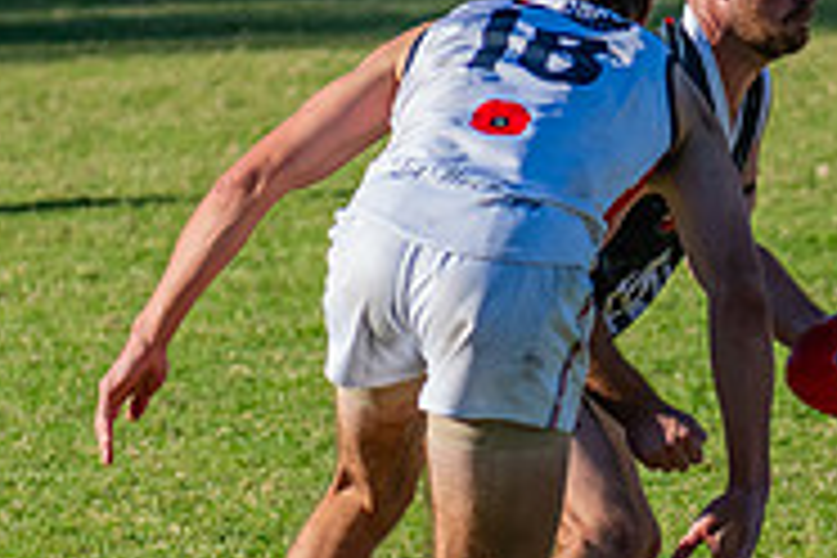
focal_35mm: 791
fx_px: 18389
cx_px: 938
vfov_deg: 1.7
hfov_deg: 2.6
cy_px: 302
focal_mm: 240
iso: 800
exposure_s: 1/1600
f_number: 8
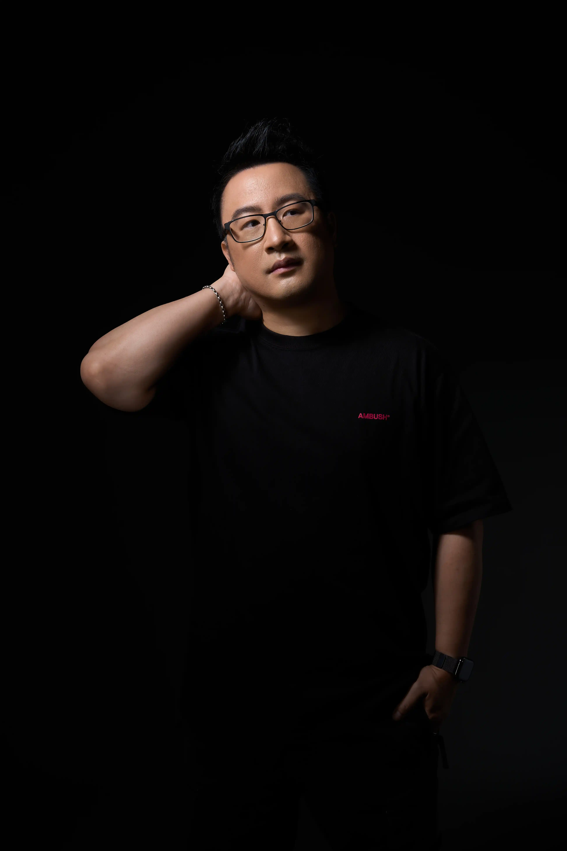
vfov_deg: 36.2
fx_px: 1299
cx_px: 284
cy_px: 426
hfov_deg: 24.6
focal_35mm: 55
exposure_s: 1/160
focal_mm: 55
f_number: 9
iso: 100
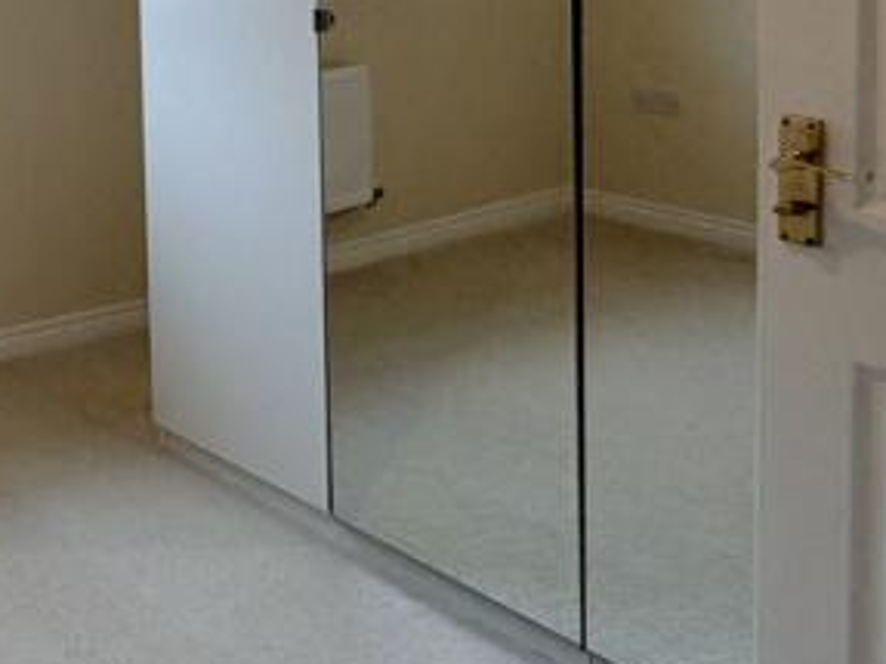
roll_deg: +1.0
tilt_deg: -2.8
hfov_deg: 29.9
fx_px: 1279
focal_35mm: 50
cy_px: -59
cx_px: -284
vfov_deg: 26.8
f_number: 2.2
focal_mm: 2.22
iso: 250
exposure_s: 1/100
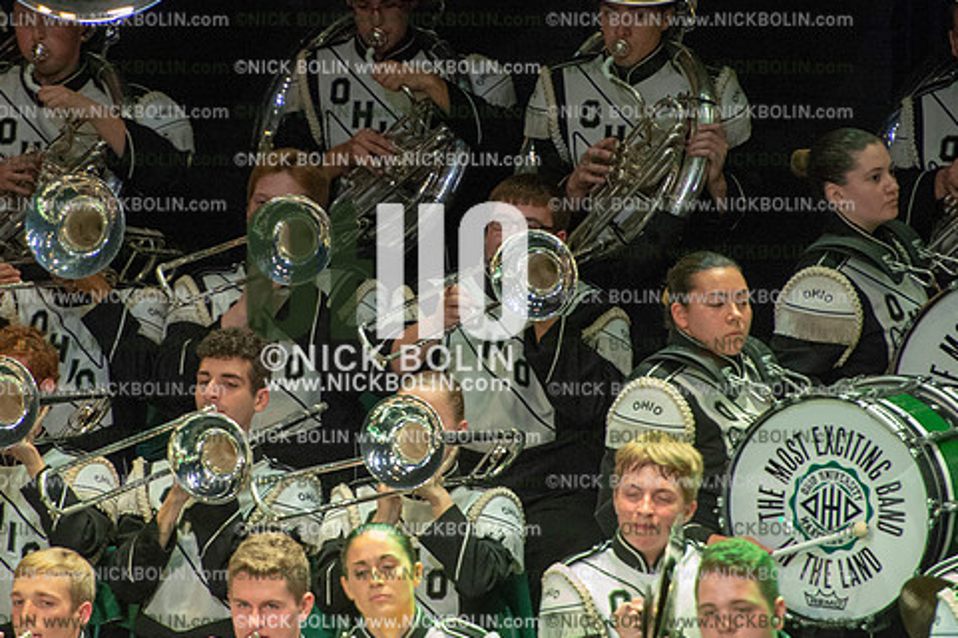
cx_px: 386
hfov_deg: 4.3
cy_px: 297
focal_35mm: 482
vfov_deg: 2.8
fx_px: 12817
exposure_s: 1/320
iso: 8000
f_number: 5.6
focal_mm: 400
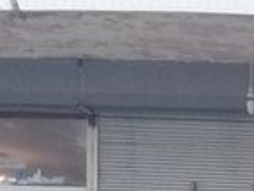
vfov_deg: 9.5
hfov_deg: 12.7
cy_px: 418
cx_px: 444
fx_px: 1042
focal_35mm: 142
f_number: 2.2
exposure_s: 1/33
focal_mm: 3.3
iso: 100
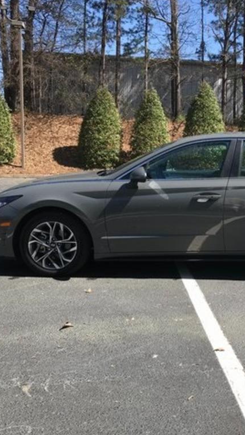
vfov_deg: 49.4
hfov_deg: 28.1
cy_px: 216
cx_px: 214
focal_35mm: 41
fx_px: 473
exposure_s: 1/1168
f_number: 1.8
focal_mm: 3.99
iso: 20
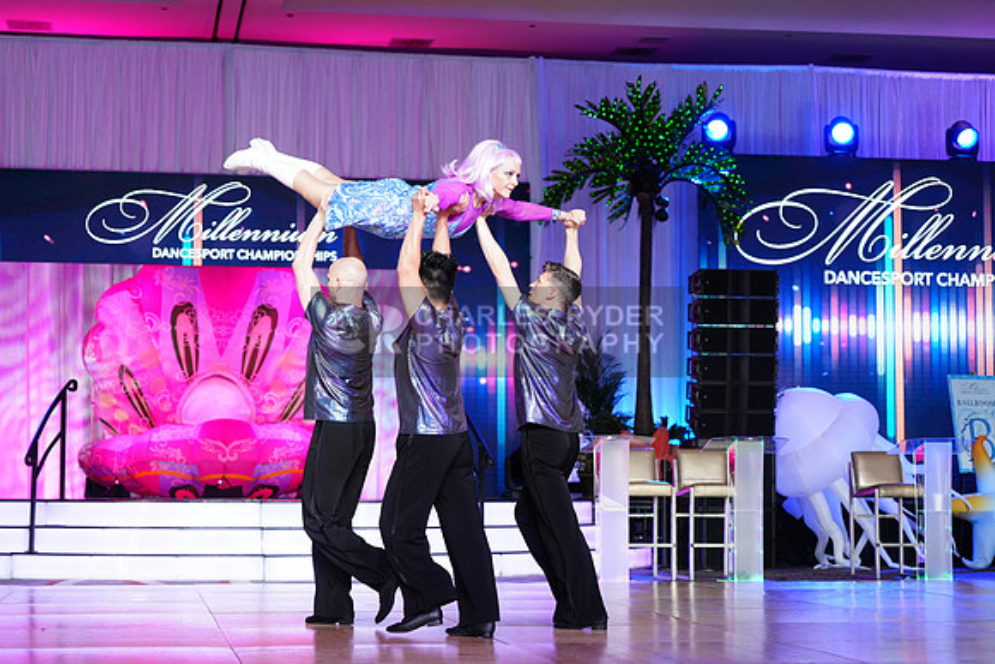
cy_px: 332
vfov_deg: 19.5
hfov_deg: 28.8
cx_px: 498
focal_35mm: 70
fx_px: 1935
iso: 2500
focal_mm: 70
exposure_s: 1/400
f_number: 4
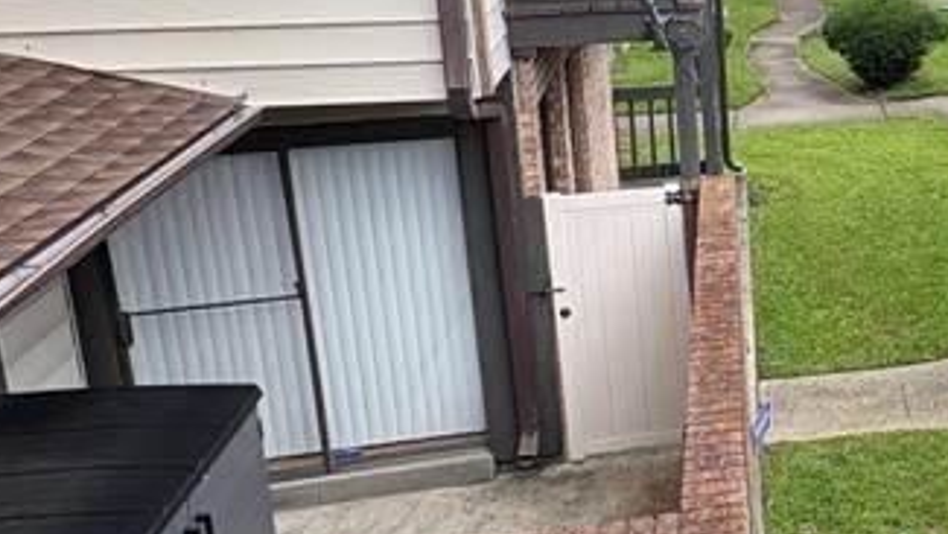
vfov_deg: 24.3
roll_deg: -1.2
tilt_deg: -11.3
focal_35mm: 48
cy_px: 58
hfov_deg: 34.7
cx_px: 1120
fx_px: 1207
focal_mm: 2.22
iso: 50
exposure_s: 1/433
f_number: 2.2
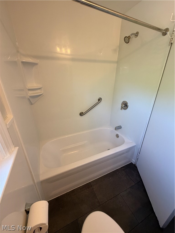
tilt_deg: -24.4
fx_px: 94
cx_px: 88
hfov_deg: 85.7
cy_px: 116
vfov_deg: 102.1
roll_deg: -0.7
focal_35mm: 14
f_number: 2.2
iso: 320
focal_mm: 2.22
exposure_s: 1/116
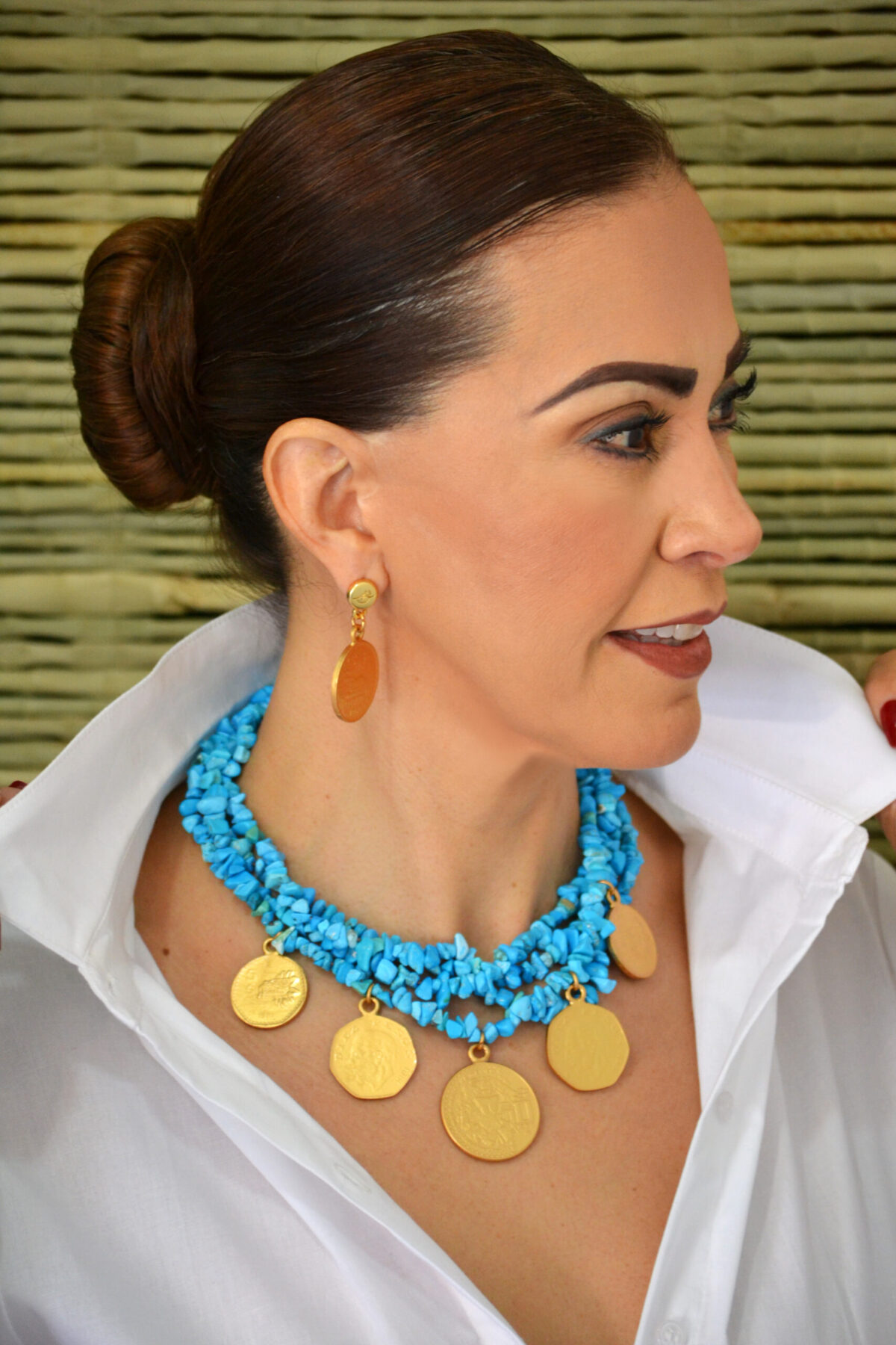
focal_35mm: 150
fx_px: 5600
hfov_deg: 9.1
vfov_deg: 13.7
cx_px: 448
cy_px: 672
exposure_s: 1/60
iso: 1250
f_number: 4.5
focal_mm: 100
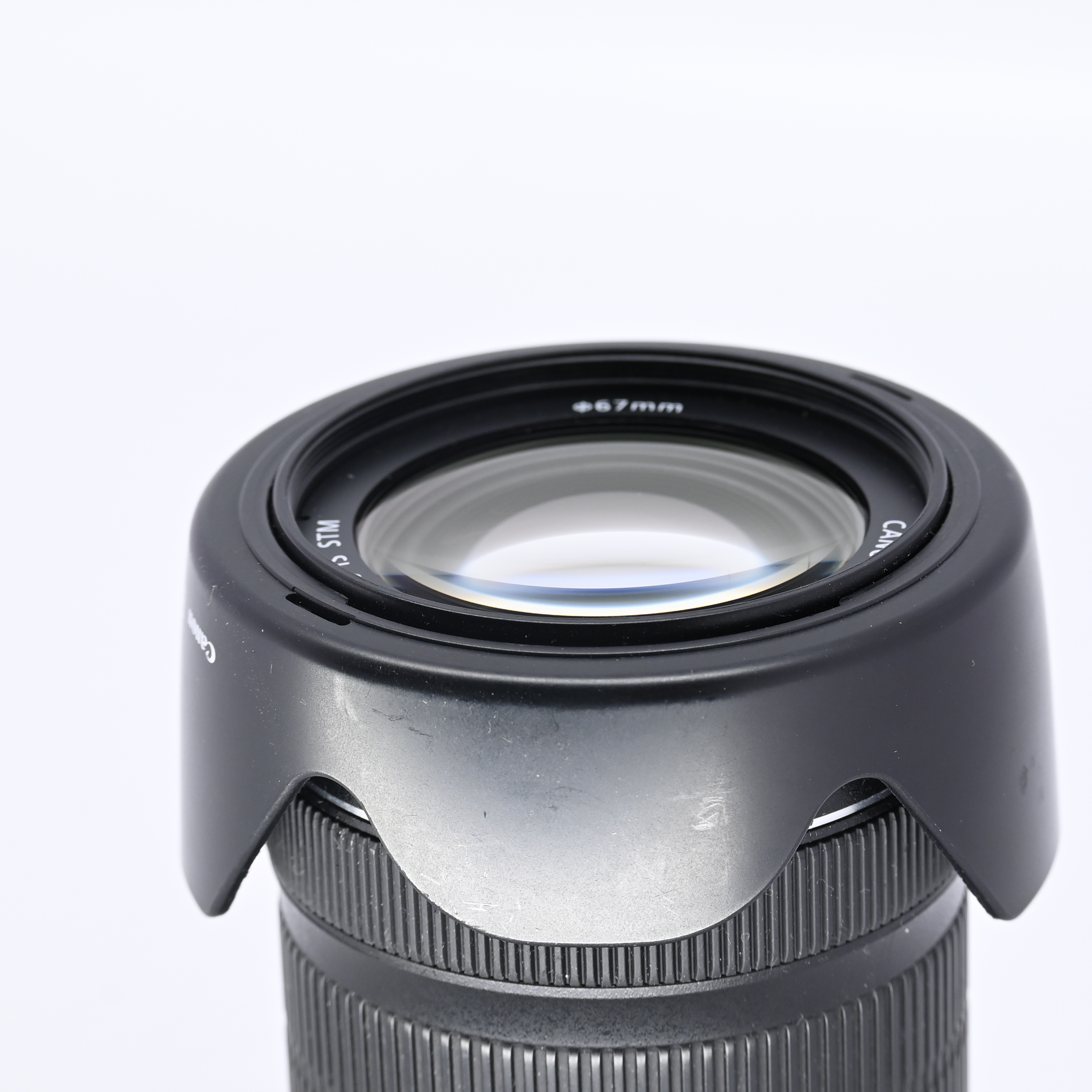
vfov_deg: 11.6
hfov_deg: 11.6
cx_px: 641
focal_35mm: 151
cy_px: 546
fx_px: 5389
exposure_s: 1/125
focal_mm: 79
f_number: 9
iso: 500
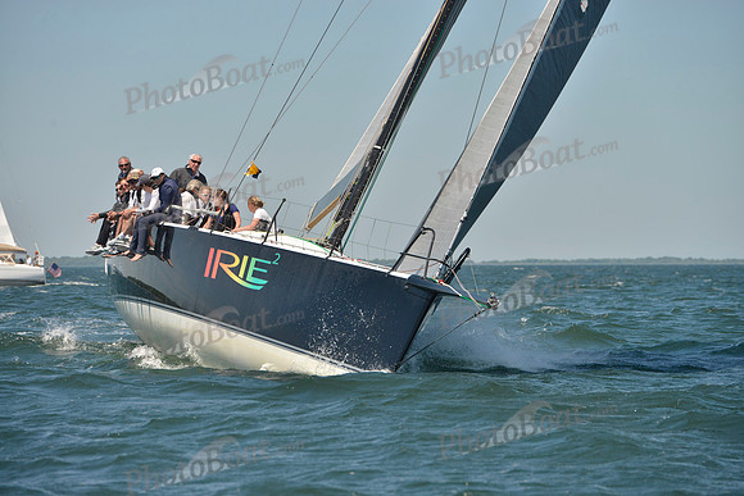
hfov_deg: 10.3
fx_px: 4134
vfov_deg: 6.9
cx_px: 372
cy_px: 248
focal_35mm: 200
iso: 280
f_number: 8
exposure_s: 1/1250
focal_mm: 200
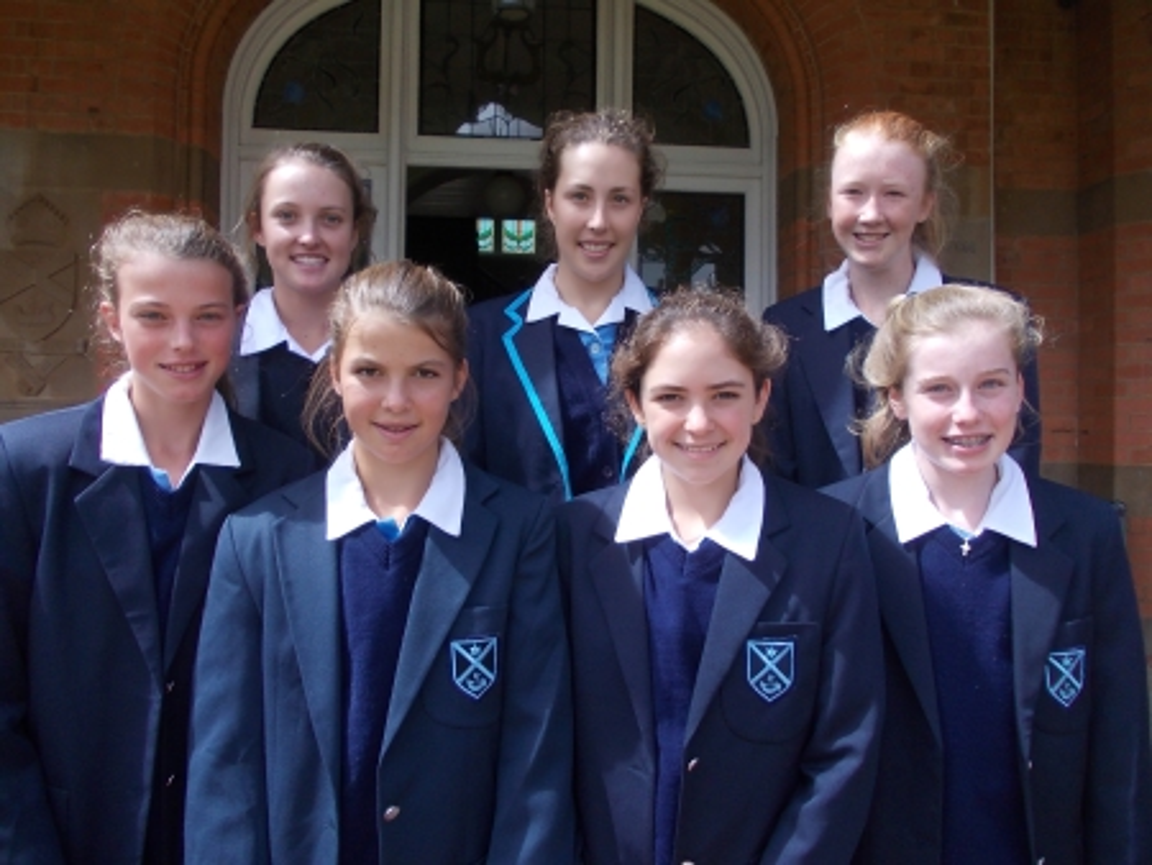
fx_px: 932
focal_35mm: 28
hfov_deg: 63.4
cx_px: 576
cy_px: 432
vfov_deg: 49.8
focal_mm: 4
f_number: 5.4
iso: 80
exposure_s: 1/160
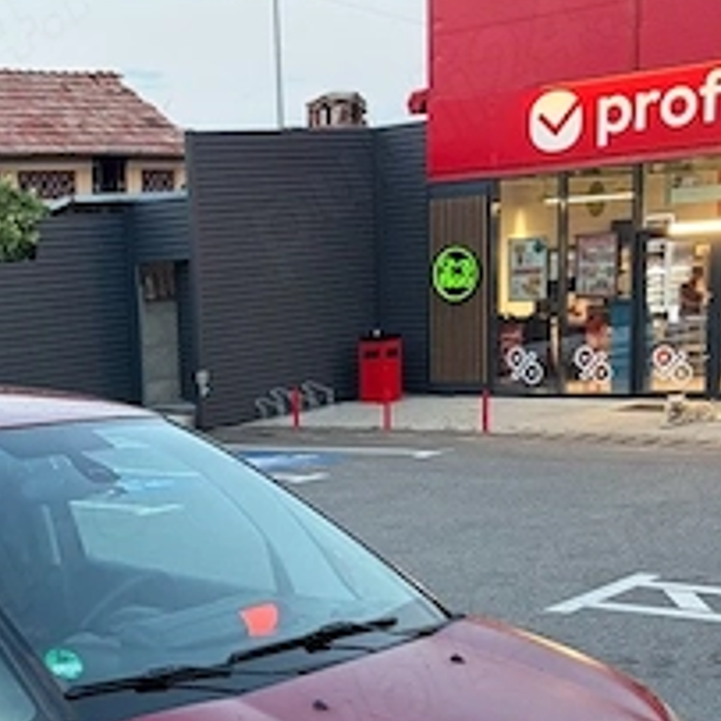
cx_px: 64
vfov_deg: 24.6
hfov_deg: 24.6
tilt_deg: -13.2
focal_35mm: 68
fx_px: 1602
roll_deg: +3.9
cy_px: 661
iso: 160
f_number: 1.6
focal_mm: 5.96
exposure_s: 1/60
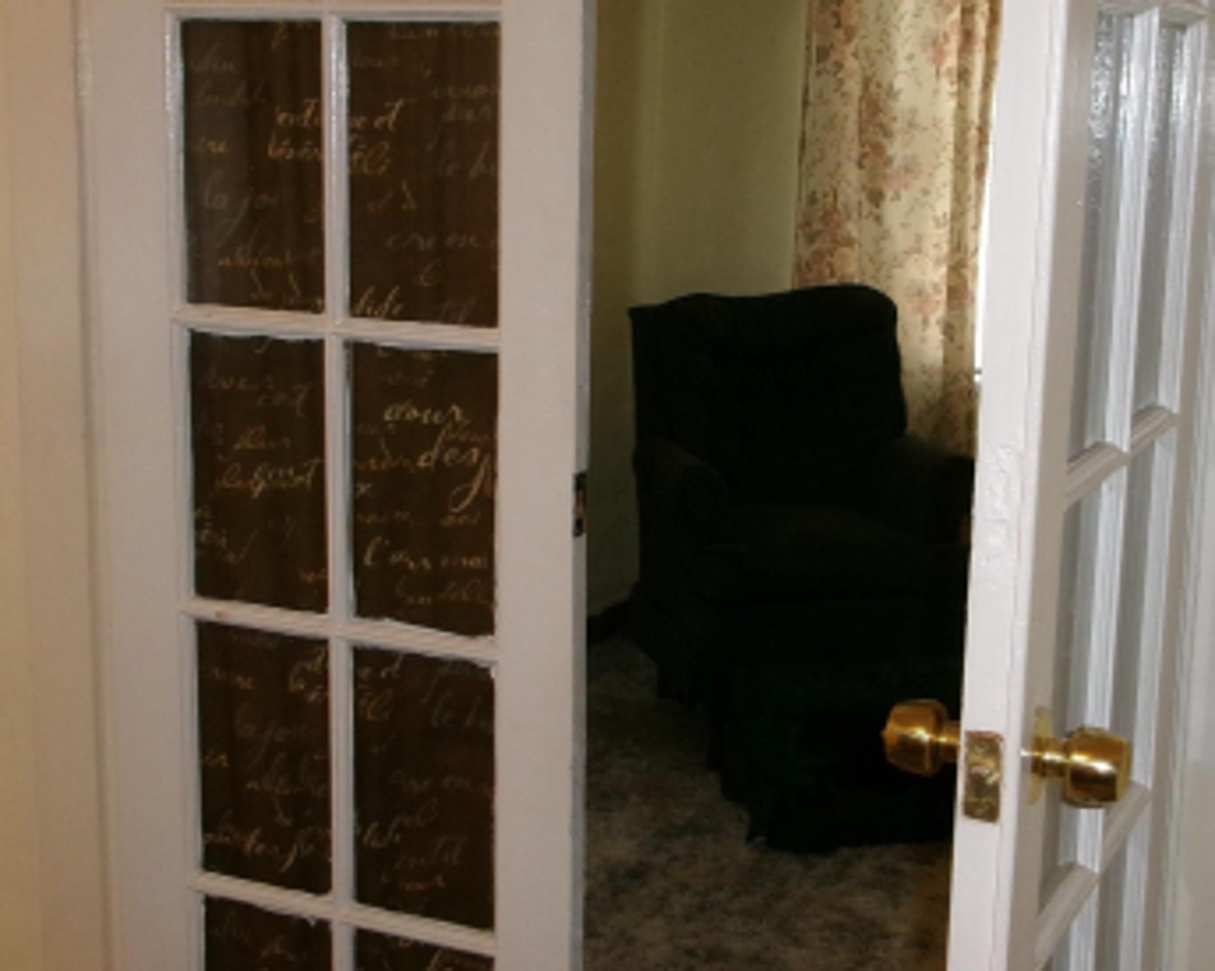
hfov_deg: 35.3
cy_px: 491
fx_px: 1905
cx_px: 666
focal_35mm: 53
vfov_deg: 28.6
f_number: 3.9
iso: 200
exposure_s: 1/34
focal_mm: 5.1
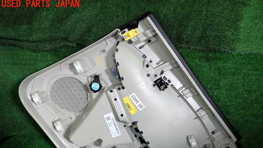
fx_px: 230
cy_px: 98
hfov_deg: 59.5
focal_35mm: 33
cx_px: 132
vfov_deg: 35.3
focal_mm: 5.4
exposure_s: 1/50
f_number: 2.3
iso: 200
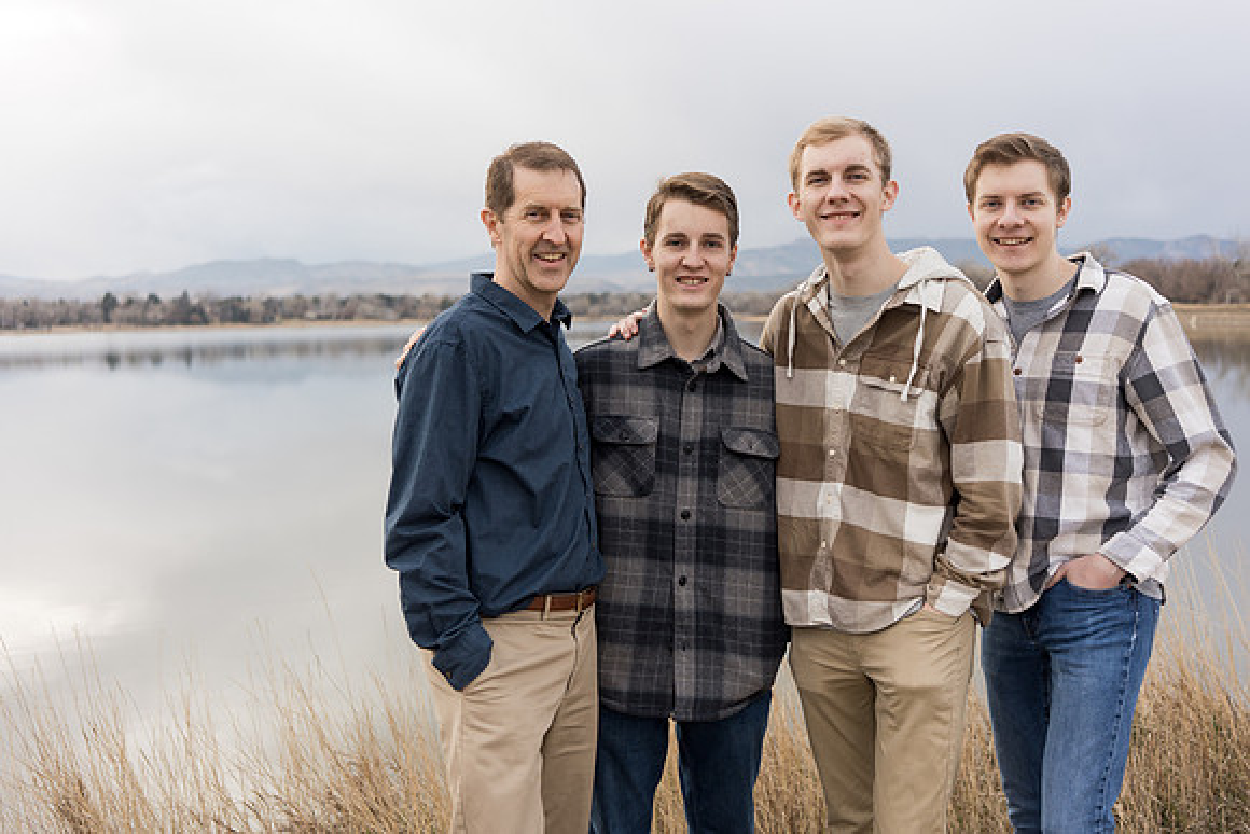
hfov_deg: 54.4
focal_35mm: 35
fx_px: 1216
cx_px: 625
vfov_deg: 37.9
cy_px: 417
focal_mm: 35
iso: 200
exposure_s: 1/320
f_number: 2.8
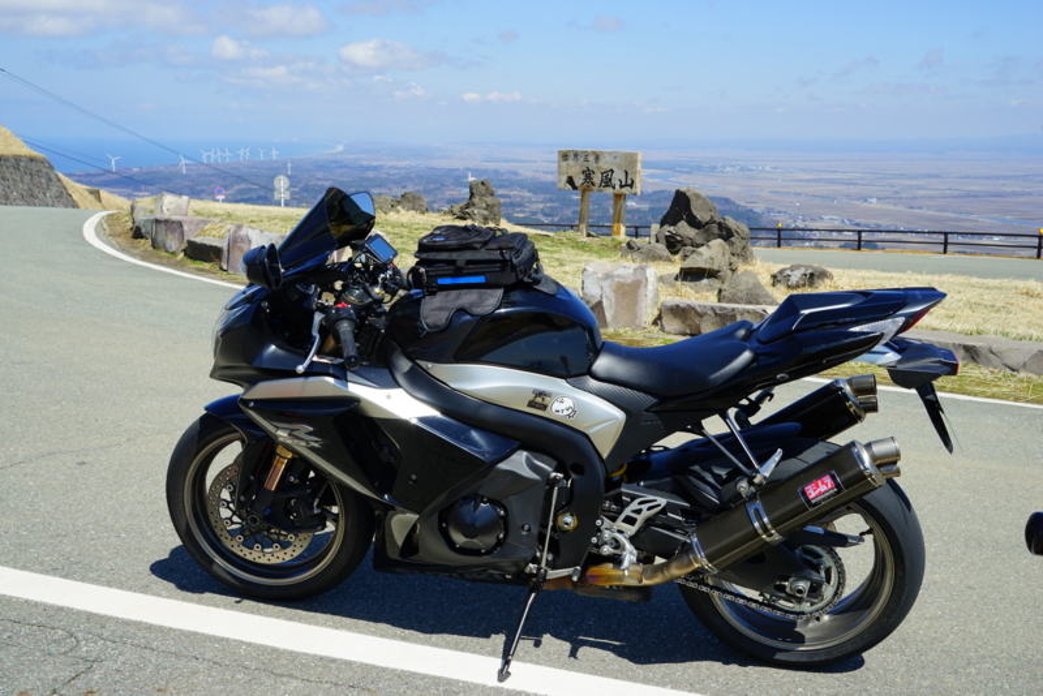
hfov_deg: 51.9
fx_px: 1072
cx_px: 522
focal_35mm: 37
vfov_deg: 36.0
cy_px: 348
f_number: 11
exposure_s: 1/125
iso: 100
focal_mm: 37
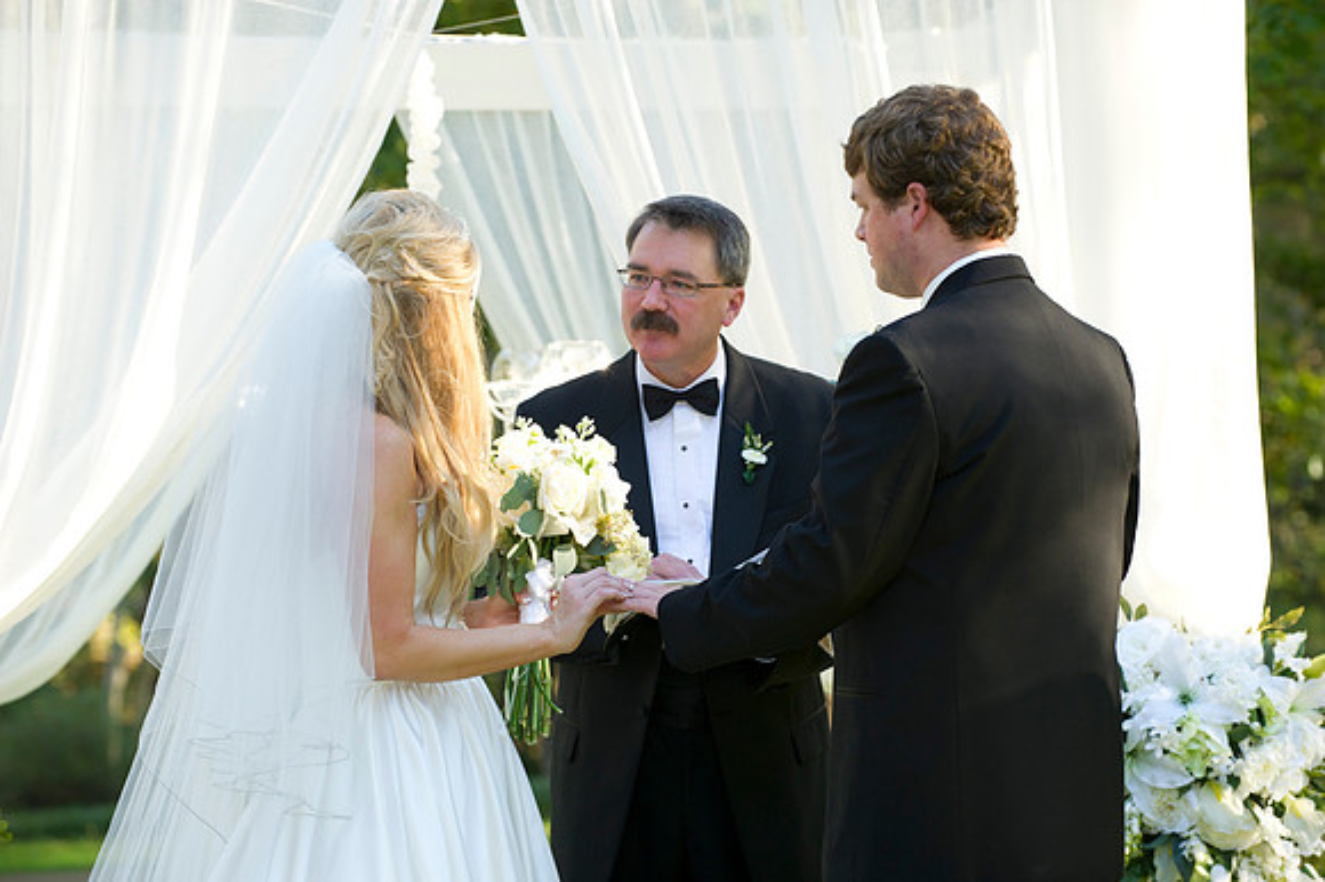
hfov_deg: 15.2
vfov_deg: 10.1
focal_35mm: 135
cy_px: 441
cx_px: 662
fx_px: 4966
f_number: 4.5
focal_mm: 135
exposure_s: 1/100
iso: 640
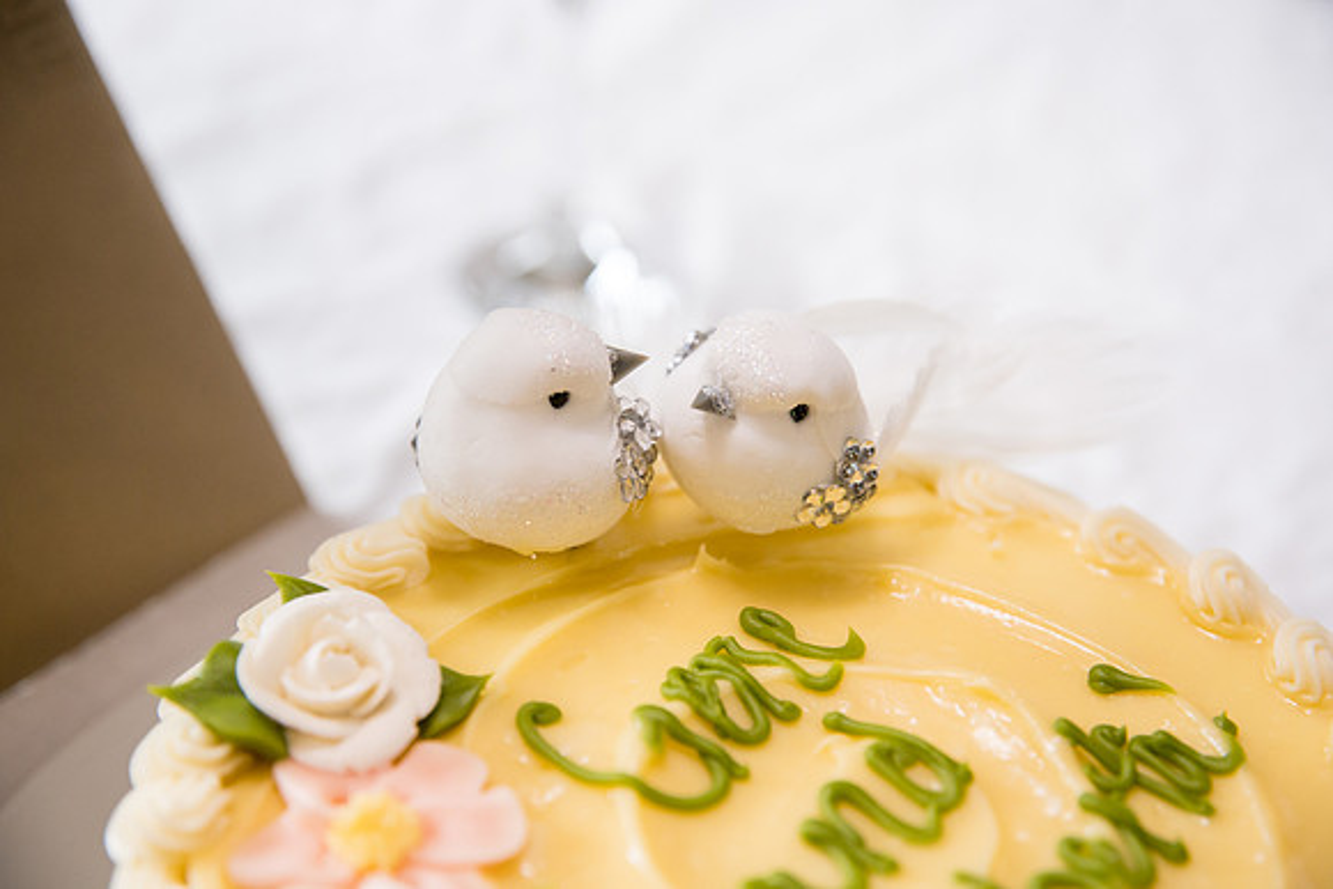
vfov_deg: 19.5
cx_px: 666
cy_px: 444
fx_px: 2592
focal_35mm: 70
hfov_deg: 28.8
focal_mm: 70
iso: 2500
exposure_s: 1/320
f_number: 3.5
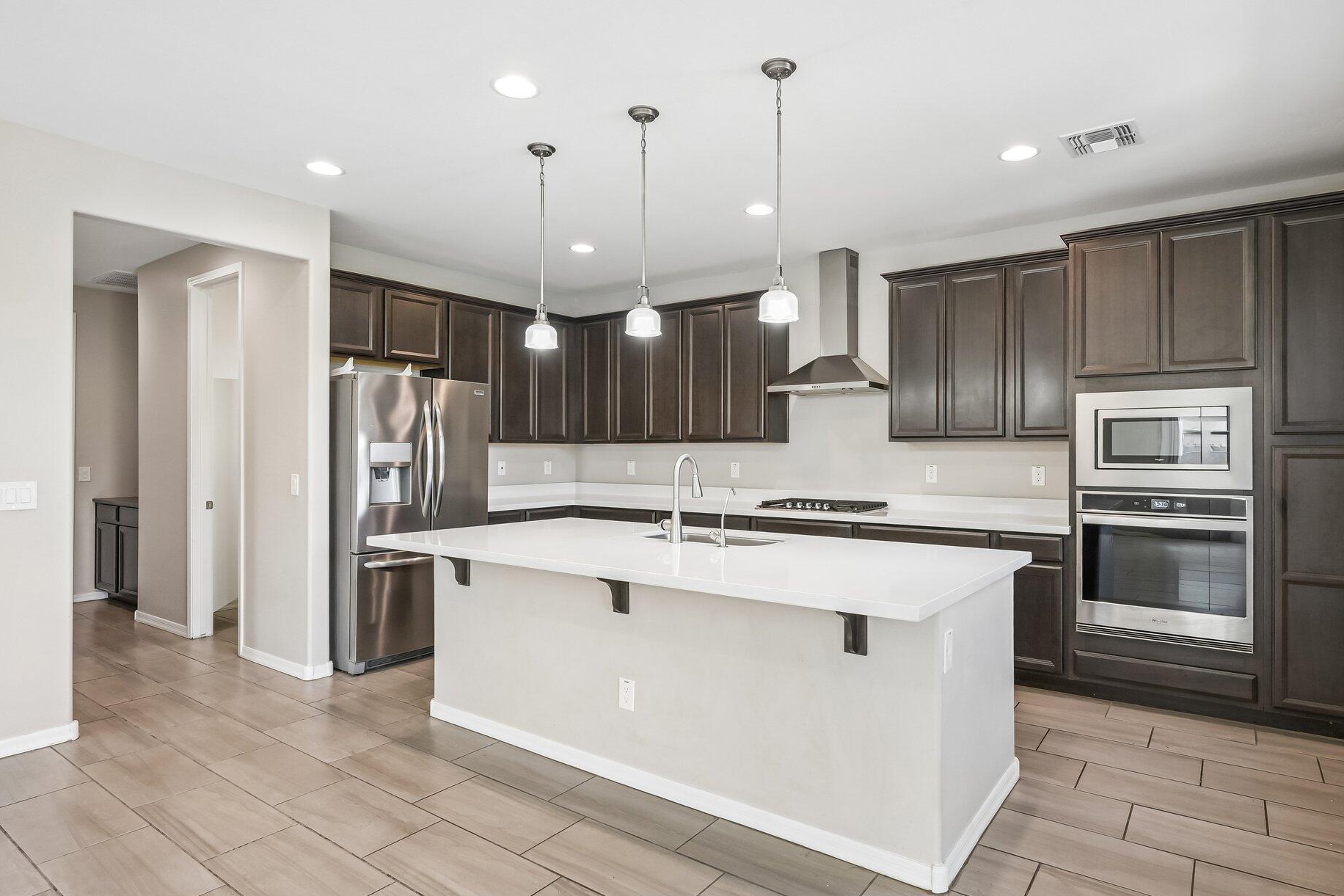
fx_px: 709
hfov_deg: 86.7
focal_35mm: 19
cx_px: 726
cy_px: 460
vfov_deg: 64.5
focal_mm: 17
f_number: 8
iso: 640
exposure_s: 1/25
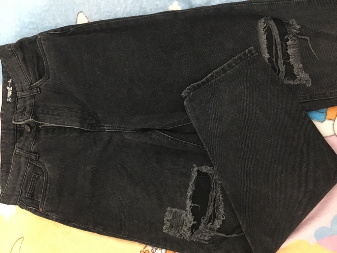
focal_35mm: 29
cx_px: 168
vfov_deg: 48.2
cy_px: 126
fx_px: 282
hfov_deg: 61.7
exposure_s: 1/17
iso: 640
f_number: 2.2
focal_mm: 4.15
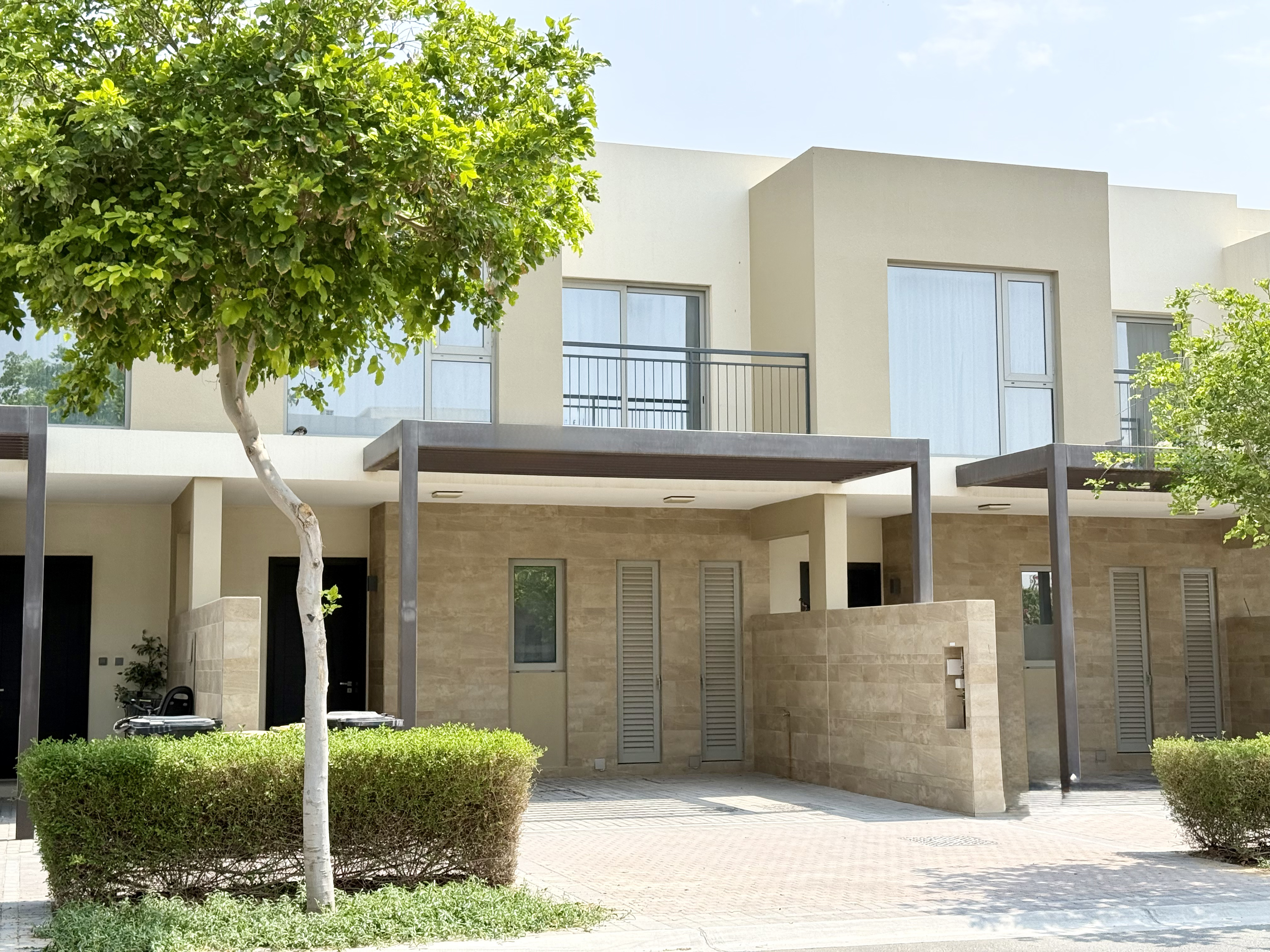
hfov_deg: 39.7
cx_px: 635
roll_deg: +1.0
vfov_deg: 30.3
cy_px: 476
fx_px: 1761
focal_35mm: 48
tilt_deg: +6.8
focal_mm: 6.76
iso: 100
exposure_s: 1/4329
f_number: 1.78
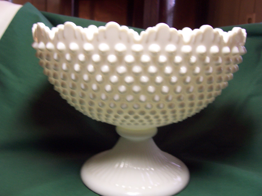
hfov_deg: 50.1
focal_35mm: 37
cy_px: 98
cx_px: 131
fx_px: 280
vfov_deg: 38.7
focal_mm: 5.6
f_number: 2.8
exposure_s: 1/30
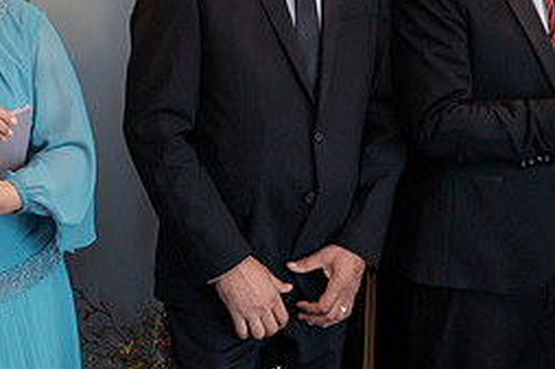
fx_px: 986
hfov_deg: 30.8
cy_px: 76
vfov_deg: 21.0
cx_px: 122
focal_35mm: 64
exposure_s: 1/250
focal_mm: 28
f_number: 3.5
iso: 640
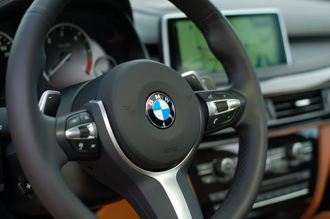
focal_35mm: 75
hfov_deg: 27.0
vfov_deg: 18.1
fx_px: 687
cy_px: 110
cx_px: 165
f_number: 2.5
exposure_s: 1/500
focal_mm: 50
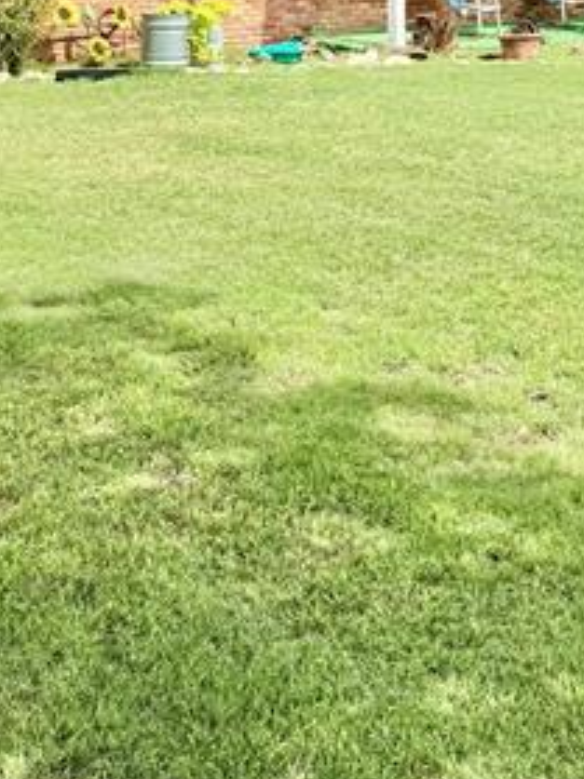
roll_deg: +0.1
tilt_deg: -0.3
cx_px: 201
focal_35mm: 66
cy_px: -73
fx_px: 1486
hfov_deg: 22.2
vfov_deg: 27.0
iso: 80
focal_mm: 6.76
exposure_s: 1/5814
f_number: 1.78
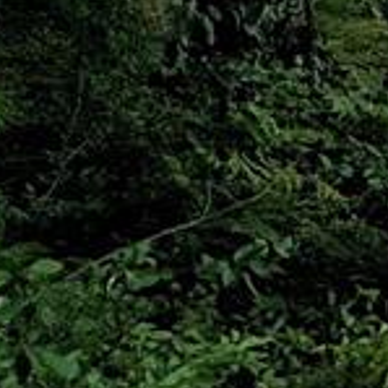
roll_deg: +0.7
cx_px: 1297
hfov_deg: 10.1
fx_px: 1078
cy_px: -94
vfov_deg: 19.1
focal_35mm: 85
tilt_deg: +2.7
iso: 50
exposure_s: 1/1323
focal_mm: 2.22
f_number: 2.2
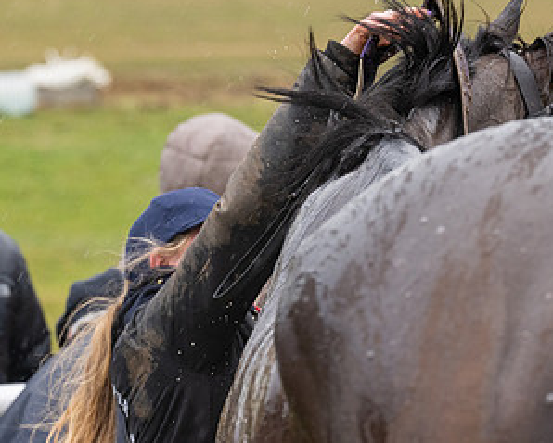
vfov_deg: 6.9
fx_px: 3653
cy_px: 360
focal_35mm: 223
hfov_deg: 8.7
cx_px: 199
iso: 800
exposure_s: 1/500
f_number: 5
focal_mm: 105
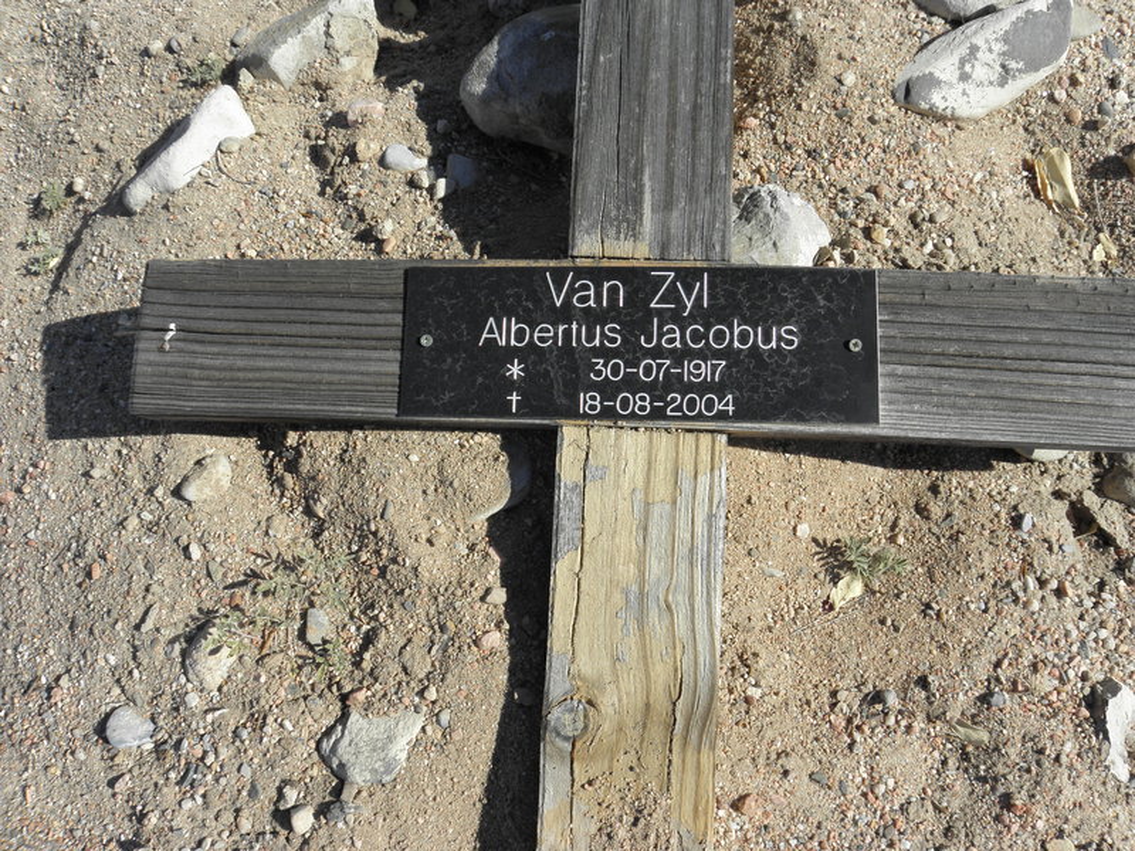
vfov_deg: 53.1
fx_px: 852
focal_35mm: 26
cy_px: 426
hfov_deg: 67.3
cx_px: 568
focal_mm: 4.6
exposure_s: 1/320
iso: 64
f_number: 5.6
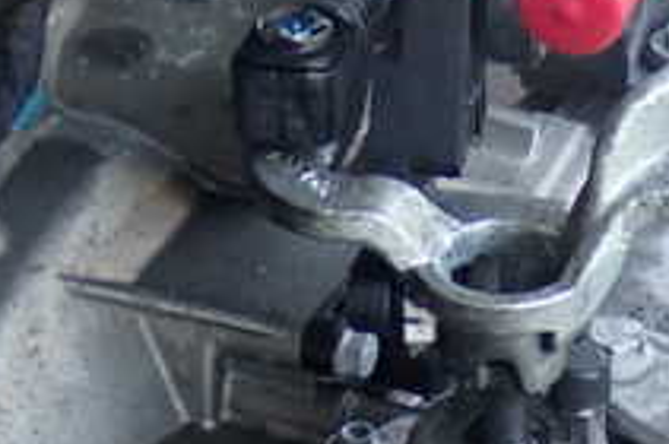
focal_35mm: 160
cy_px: 539
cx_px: 710
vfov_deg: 8.5
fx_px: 2969
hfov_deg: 12.7
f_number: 3.3
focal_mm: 9.65
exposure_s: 1/50
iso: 250
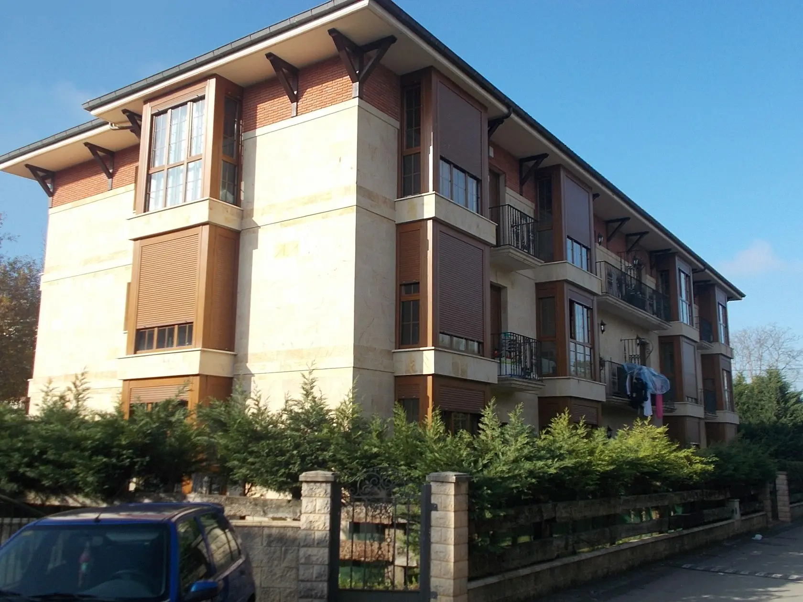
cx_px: 402
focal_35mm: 34
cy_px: 301
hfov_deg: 54.0
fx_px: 789
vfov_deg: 41.8
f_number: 9.2
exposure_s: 1/100
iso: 80
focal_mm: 6
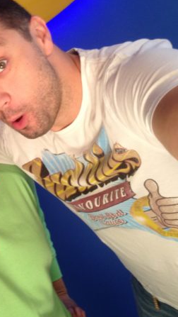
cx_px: 4
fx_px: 436
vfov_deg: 39.8
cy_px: 160
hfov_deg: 22.3
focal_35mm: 52
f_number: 2.4
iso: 125
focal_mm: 4.28
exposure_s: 1/20
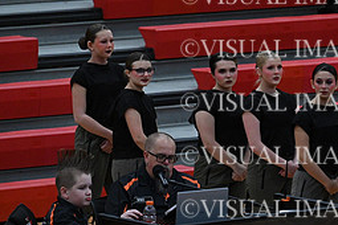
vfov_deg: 3.4
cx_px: 372
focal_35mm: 409
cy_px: 182
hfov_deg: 5.0
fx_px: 3840
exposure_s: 1/400
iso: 4000
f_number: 4
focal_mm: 180
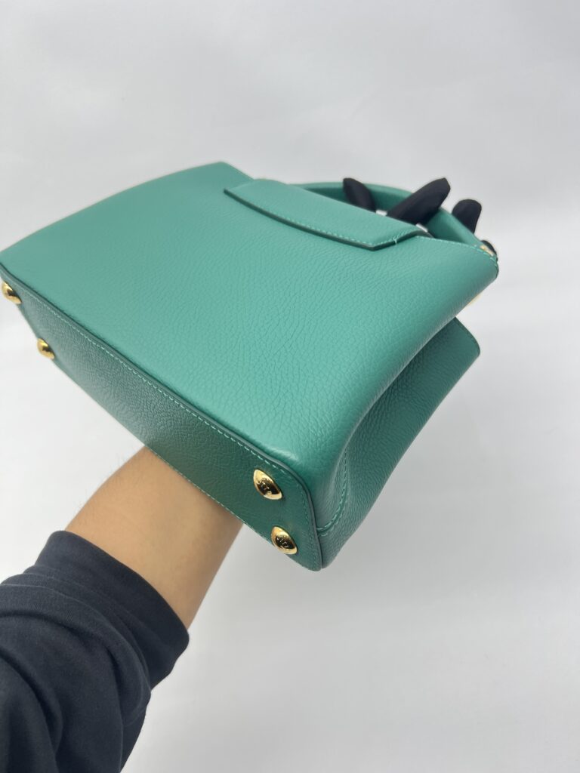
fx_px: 581
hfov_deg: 53.1
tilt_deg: -42.3
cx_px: 290
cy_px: 386
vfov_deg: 67.3
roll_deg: +12.8
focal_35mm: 26
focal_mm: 5.7
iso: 50
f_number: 1.5
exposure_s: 1/100
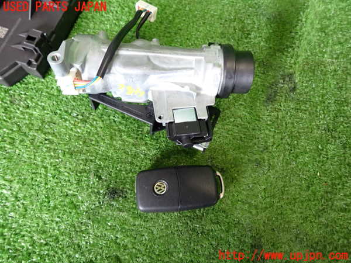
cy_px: 132
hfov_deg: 69.4
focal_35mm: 25
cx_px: 176
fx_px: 253
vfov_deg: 54.9
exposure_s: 1/30
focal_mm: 4.5
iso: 250
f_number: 2
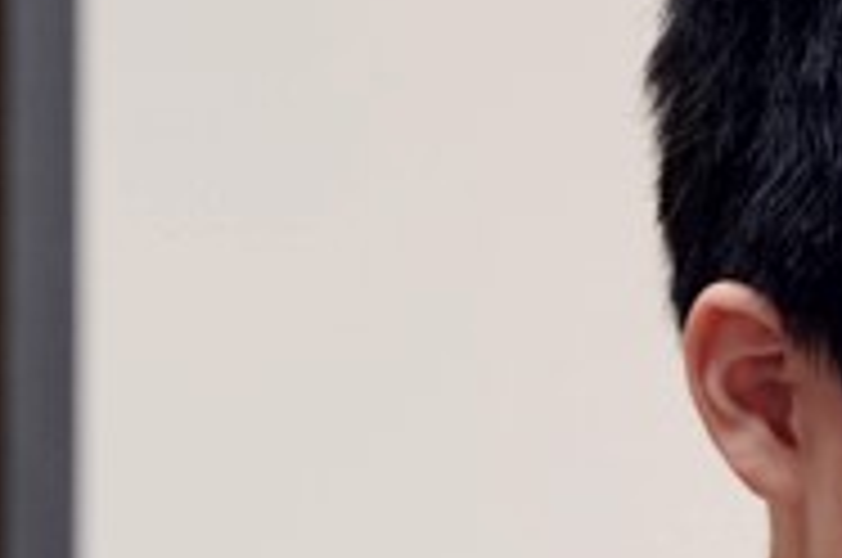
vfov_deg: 2.3
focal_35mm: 598
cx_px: 991
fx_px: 13962
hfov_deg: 3.4
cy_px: 918
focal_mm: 124
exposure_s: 1/160
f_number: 4
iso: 1000
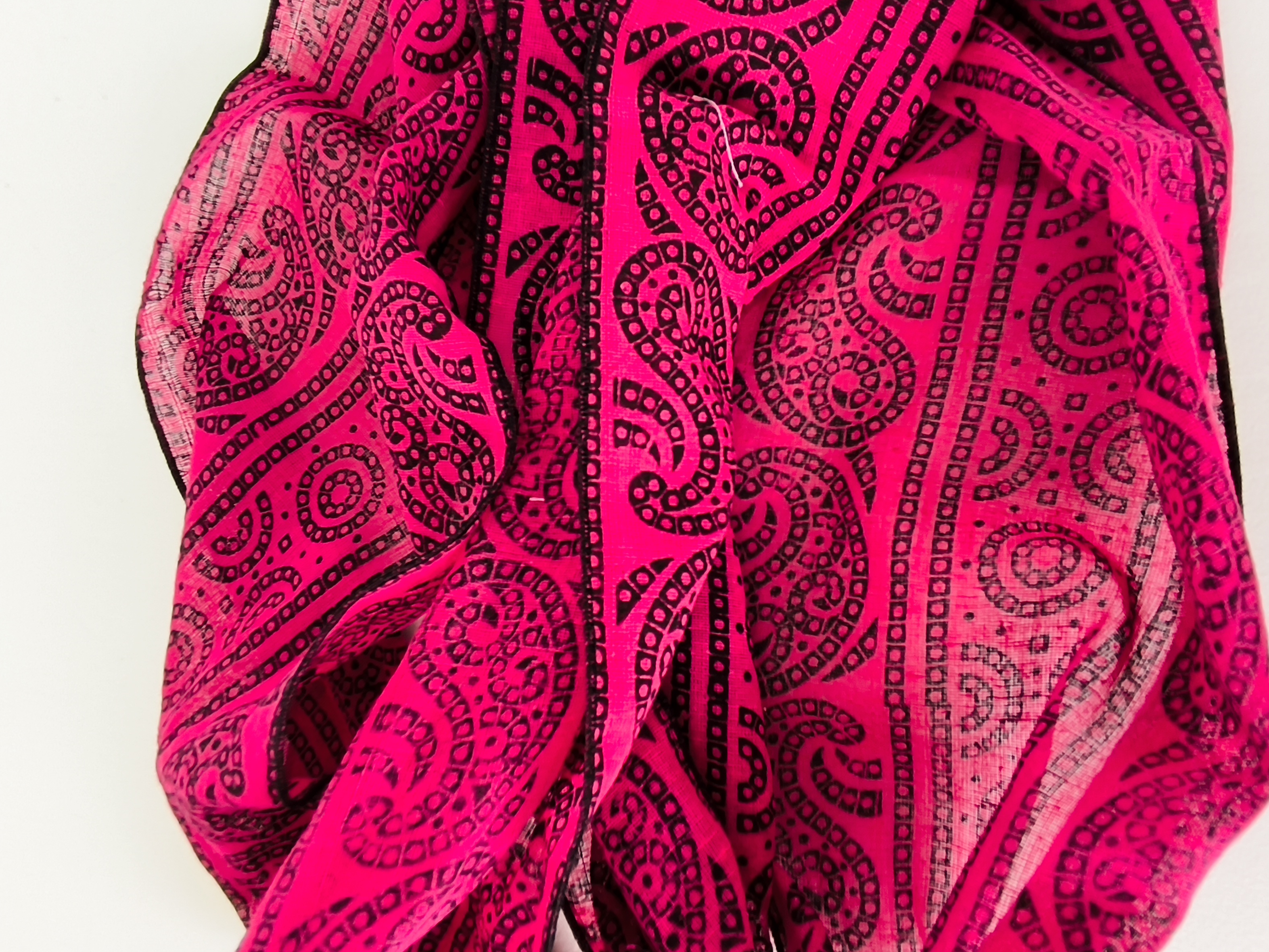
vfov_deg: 56.8
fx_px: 880
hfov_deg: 71.6
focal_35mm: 24
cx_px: 661
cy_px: 468
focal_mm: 1.65
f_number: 2.2
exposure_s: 1/60
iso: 50
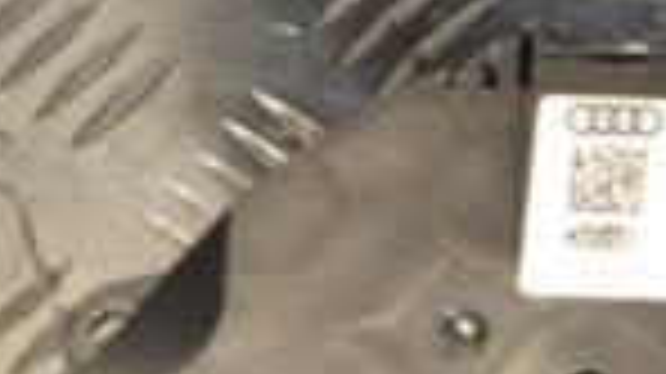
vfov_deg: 3.6
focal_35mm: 332
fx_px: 5859
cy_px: 383
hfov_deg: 6.4
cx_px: 1206
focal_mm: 52
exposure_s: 1/60
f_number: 5.6
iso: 500
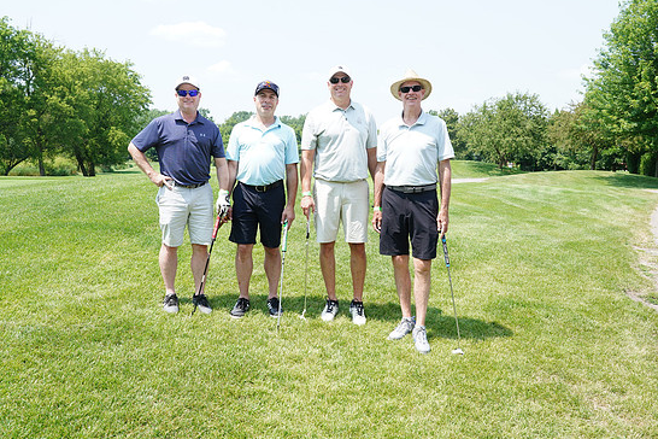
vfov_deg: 38.9
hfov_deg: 55.8
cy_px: 220
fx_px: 621
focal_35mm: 34
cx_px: 341
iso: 250
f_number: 9
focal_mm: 32
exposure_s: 1/200
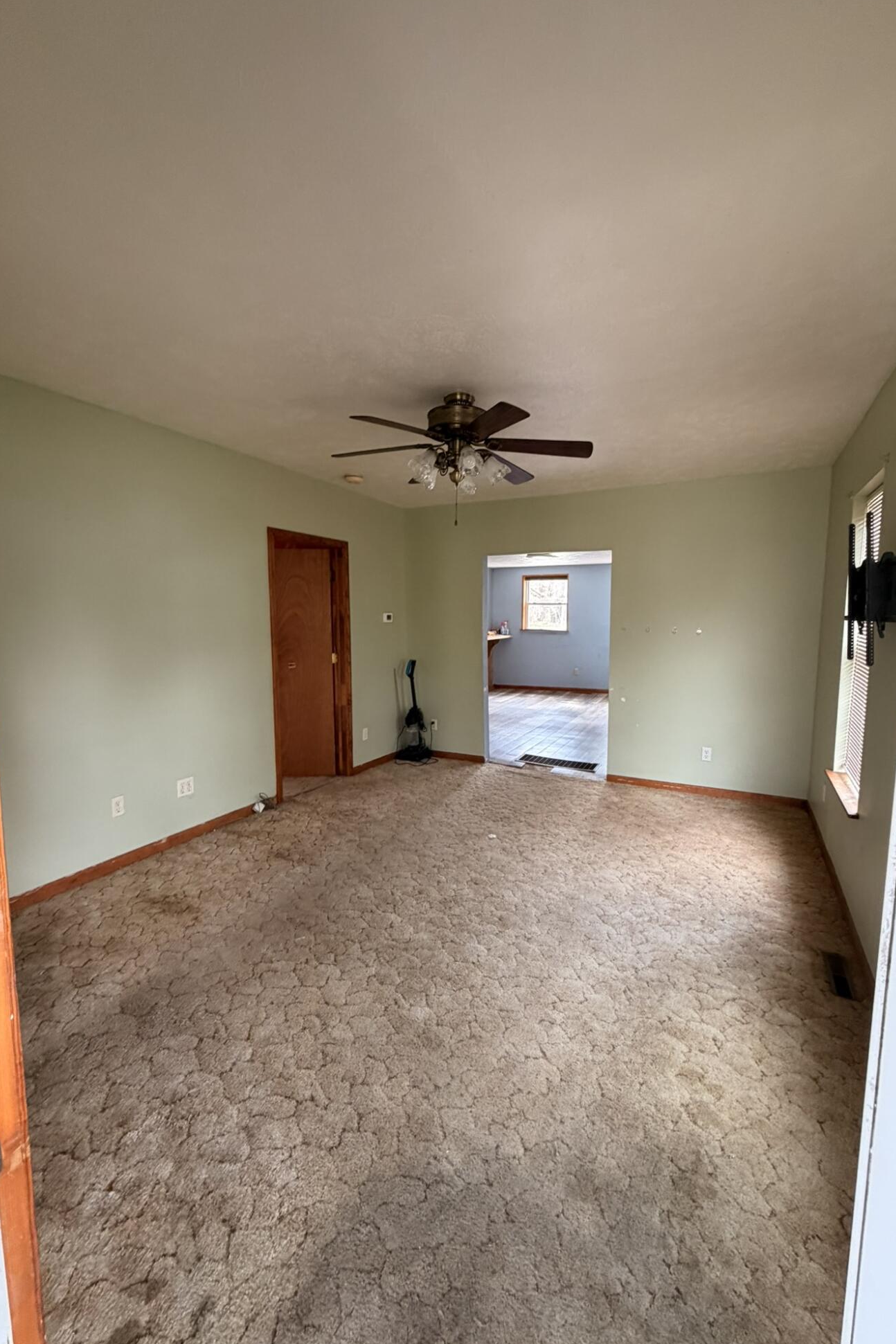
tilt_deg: -6.6
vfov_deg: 100.4
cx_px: 446
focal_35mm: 15
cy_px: 672
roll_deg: -2.0
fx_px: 560
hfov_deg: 77.3
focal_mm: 2.22
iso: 320
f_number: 2.2
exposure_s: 1/65
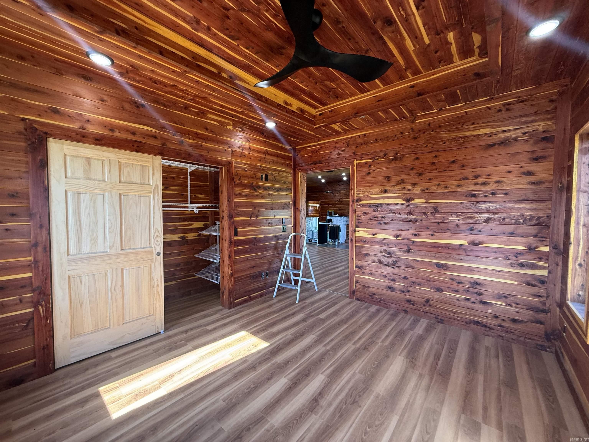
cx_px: 294
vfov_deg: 85.7
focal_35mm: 14
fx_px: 238
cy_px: 221
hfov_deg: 102.1
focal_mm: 2.22
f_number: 2.2
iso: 200
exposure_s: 1/60
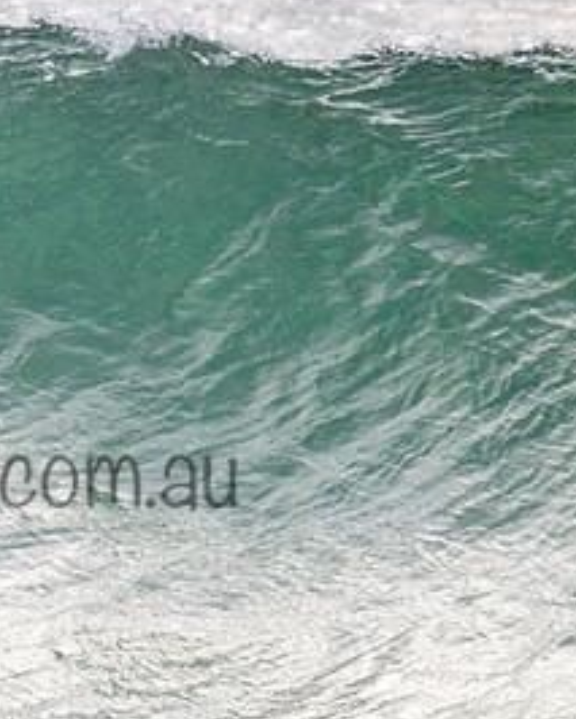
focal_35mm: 2130
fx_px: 45363
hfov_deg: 0.7
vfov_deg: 0.9
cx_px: -206
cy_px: 516
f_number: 11
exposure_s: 1/2000
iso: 1250
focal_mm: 800
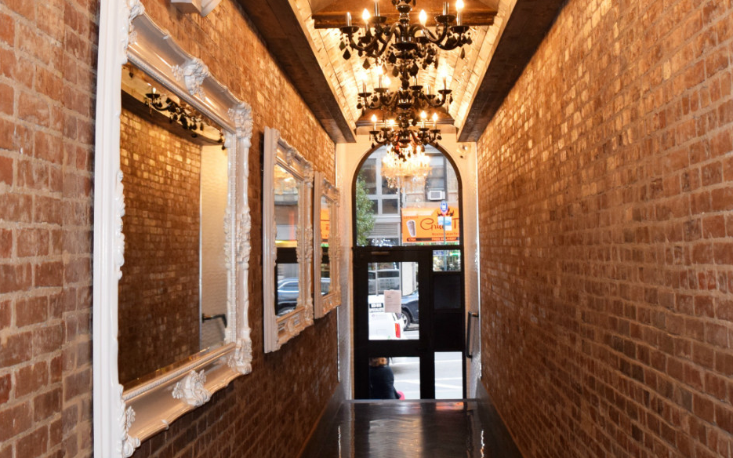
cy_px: 158
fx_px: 1059
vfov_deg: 24.3
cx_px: 383
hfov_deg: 38.2
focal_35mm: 53
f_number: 4.5
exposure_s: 1/80
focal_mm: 18
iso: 800
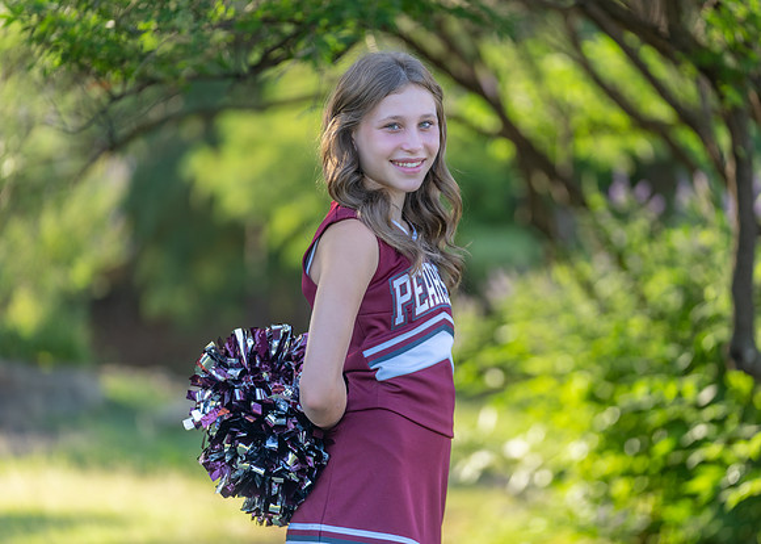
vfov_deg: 8.5
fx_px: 3660
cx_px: 409
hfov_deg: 11.9
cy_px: 289
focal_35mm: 169
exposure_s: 1/320
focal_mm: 152
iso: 125
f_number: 2.8
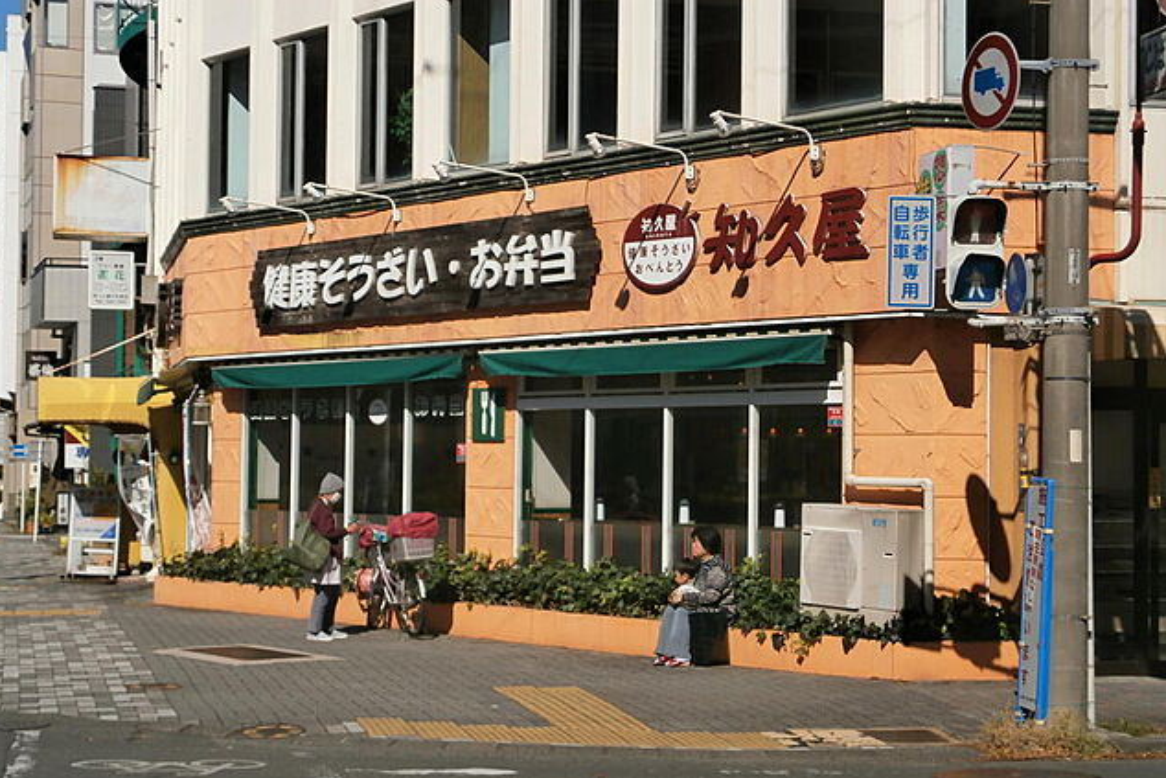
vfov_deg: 21.6
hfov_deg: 31.9
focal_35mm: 63
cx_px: 579
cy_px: 438
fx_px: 2041
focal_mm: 10.7
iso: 80
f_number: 11
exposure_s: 1/320
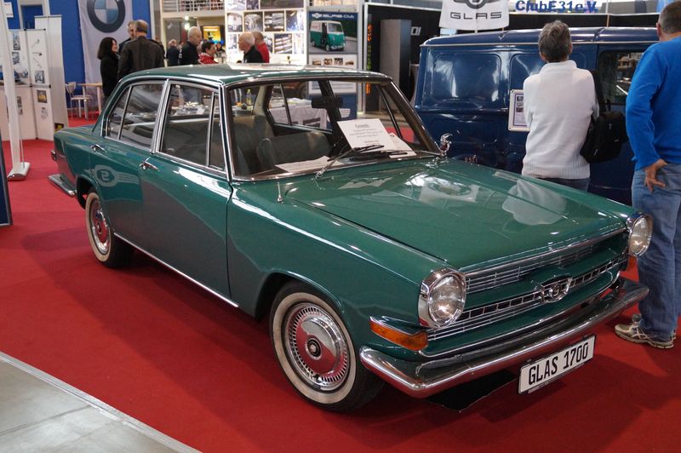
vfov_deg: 36.8
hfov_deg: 53.2
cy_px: 226
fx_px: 680
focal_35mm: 36
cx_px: 340
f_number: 4
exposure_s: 1/160
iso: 3200
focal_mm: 24
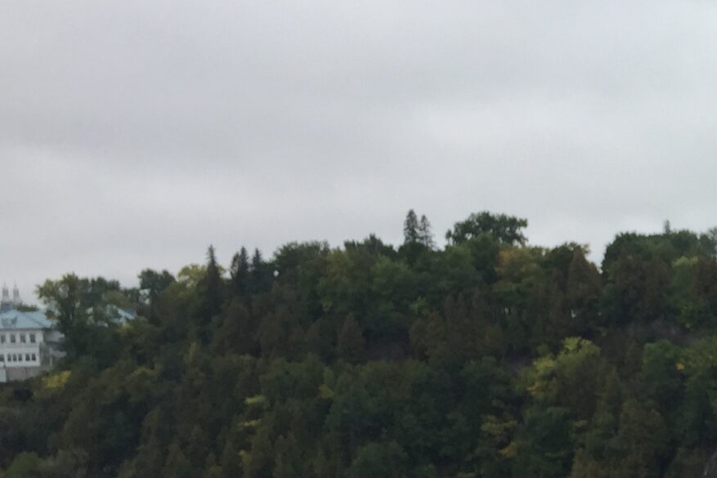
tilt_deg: -4.2
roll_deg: +1.0
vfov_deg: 15.2
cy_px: 489
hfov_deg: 20.2
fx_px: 1753
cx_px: 1040
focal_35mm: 88
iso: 32
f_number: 2.2
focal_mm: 4.15
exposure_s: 1/278
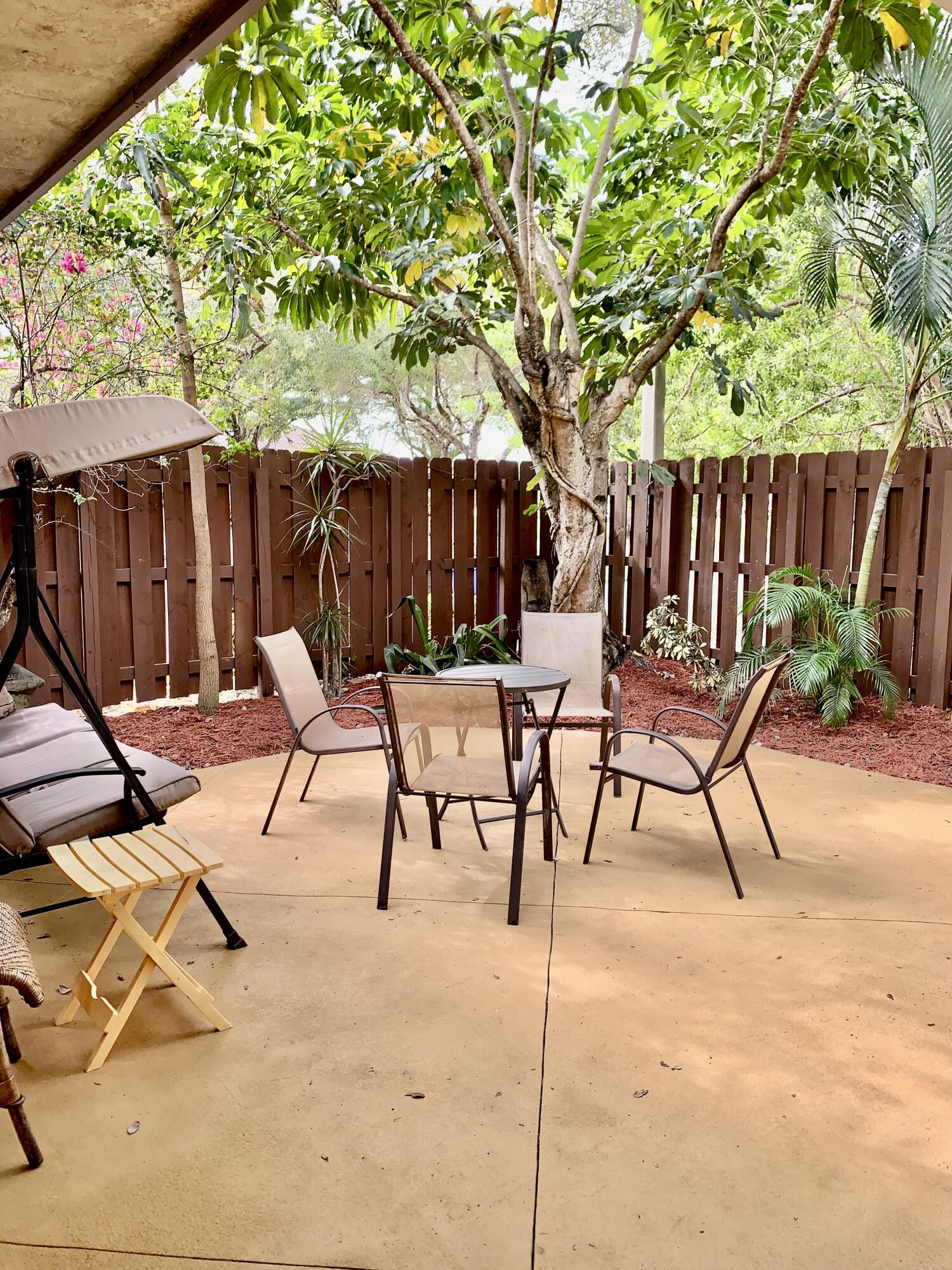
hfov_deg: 53.1
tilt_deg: -6.4
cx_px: 476
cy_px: 635
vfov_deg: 67.3
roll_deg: +0.2
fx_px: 953
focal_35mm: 26
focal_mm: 4.25
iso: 25
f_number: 1.8
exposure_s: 1/122
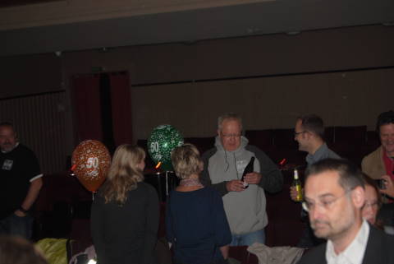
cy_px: 132
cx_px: 197
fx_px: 904
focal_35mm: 82
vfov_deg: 16.6
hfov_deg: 24.6
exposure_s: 1/60
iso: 200
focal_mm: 55
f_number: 4
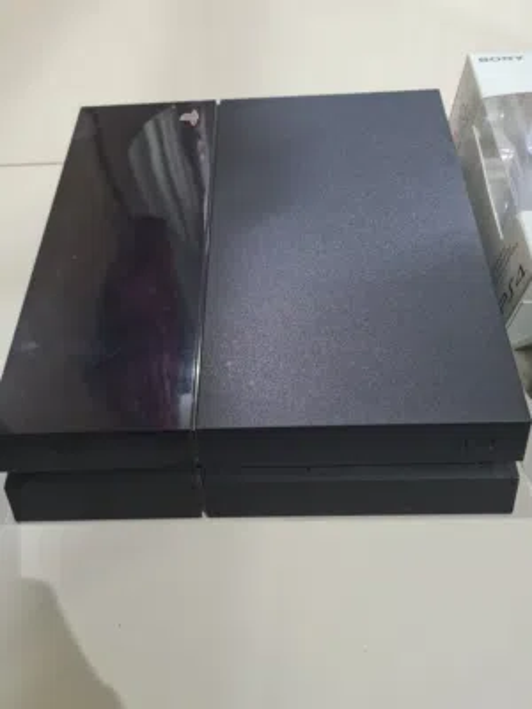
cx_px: 266
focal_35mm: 26
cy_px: 354
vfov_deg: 67.3
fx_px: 533
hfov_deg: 53.1
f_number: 1.8
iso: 640
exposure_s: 1/25
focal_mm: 5.4
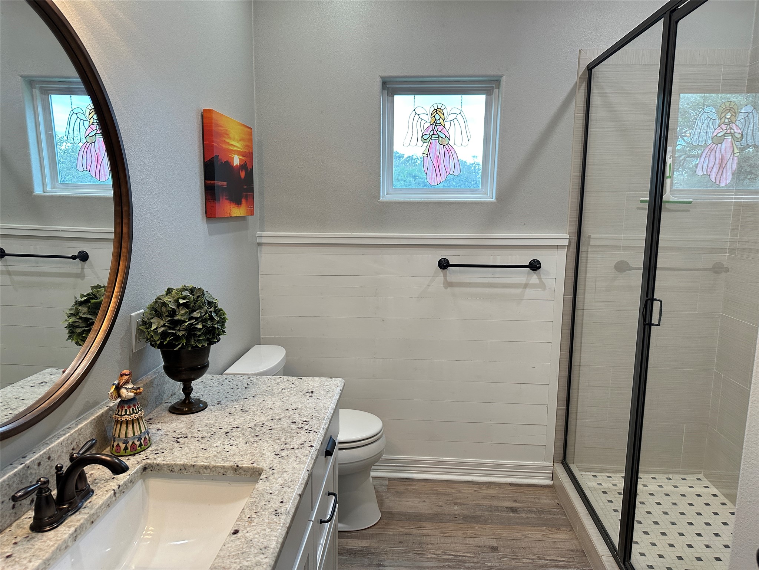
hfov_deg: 71.6
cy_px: 285
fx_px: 526
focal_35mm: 24
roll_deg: -0.7
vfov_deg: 56.8
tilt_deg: -8.9
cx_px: 380
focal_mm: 6.86
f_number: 1.78
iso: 200
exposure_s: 1/120
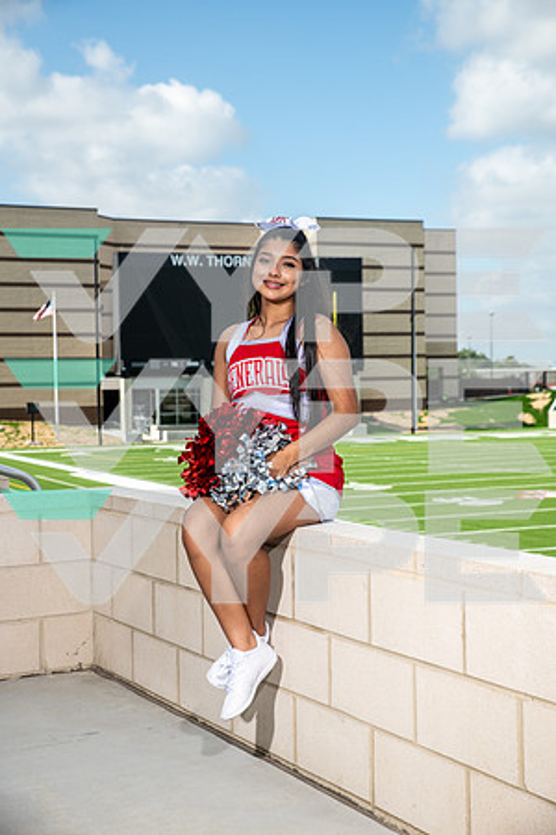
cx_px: 278
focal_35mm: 58
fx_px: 1344
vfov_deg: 34.5
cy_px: 418
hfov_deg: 23.4
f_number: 7.1
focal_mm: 58
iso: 100
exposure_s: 1/320
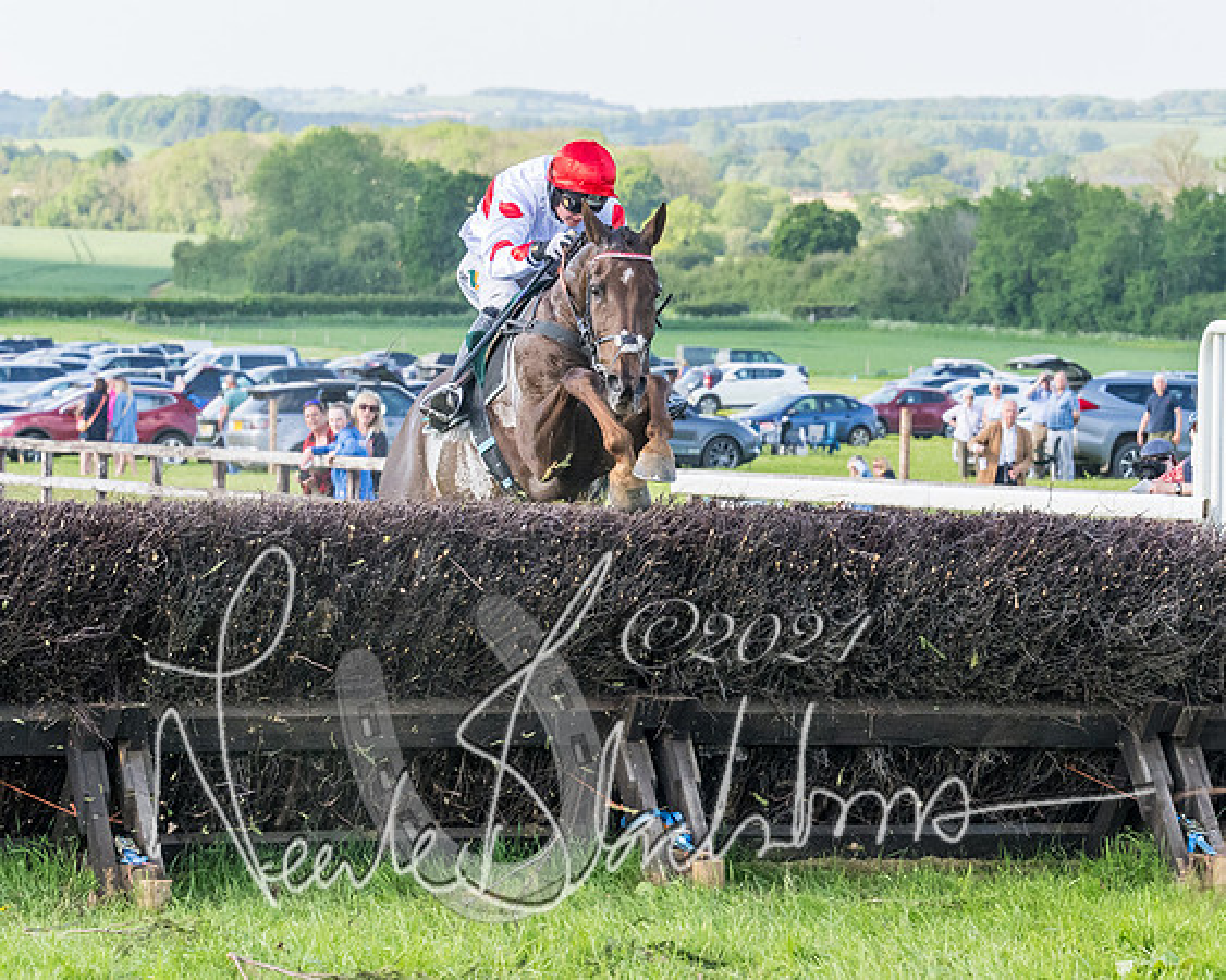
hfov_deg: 11.7
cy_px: 439
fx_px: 5983
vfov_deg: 9.4
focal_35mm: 165
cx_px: 642
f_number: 4
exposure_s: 1/2500
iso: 800
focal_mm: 70
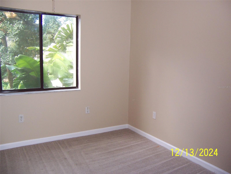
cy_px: 87
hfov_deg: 55.4
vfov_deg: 42.9
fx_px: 220
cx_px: 116
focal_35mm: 33
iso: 140
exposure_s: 1/60
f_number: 2.8
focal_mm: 5.5
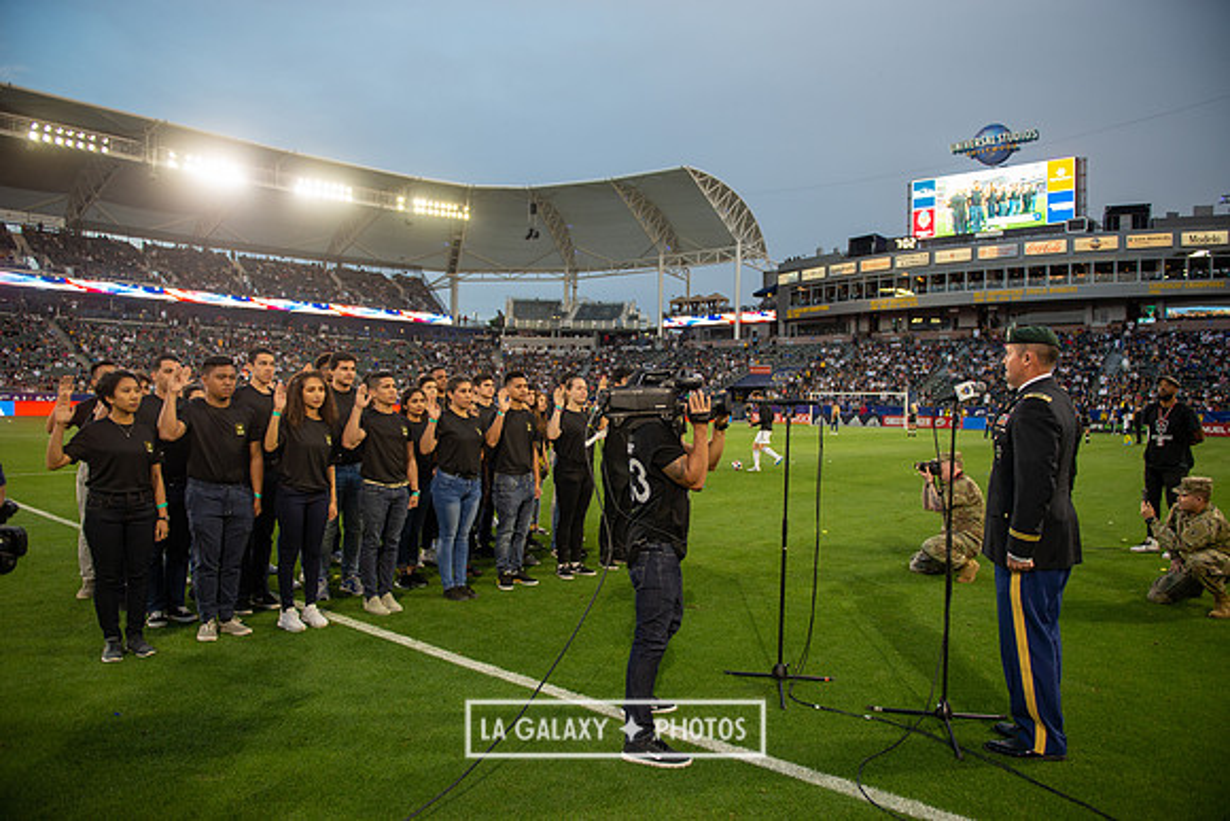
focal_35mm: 24
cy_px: 410
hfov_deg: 73.7
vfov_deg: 53.2
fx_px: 820
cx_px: 615
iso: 400
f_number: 2.8
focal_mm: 24
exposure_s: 1/500
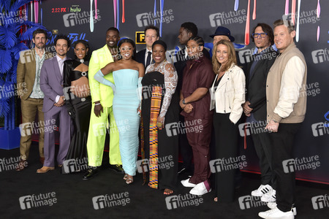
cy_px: 110
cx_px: 164
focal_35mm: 45
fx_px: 411
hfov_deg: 43.6
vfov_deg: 29.9
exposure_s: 1/250
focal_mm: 45
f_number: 6.3
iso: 2000
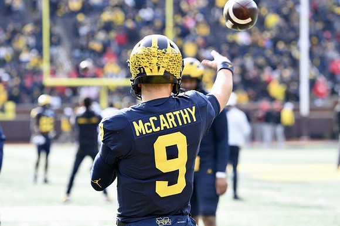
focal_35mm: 264
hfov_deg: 7.8
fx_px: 2492
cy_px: 113
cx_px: 170
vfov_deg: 5.2
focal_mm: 220
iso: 1000
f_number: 5.3
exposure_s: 1/1000
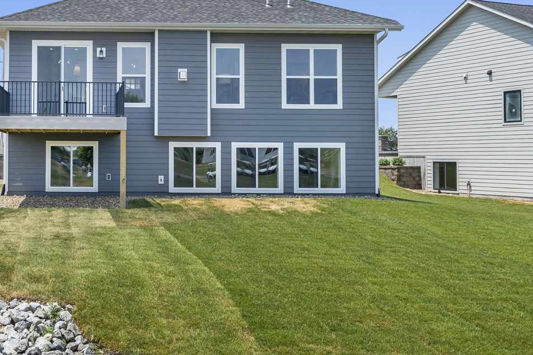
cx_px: 197
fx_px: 696
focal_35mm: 47
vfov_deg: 28.5
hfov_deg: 41.6
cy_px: 119
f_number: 8
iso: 800
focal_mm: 35
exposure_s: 1/200
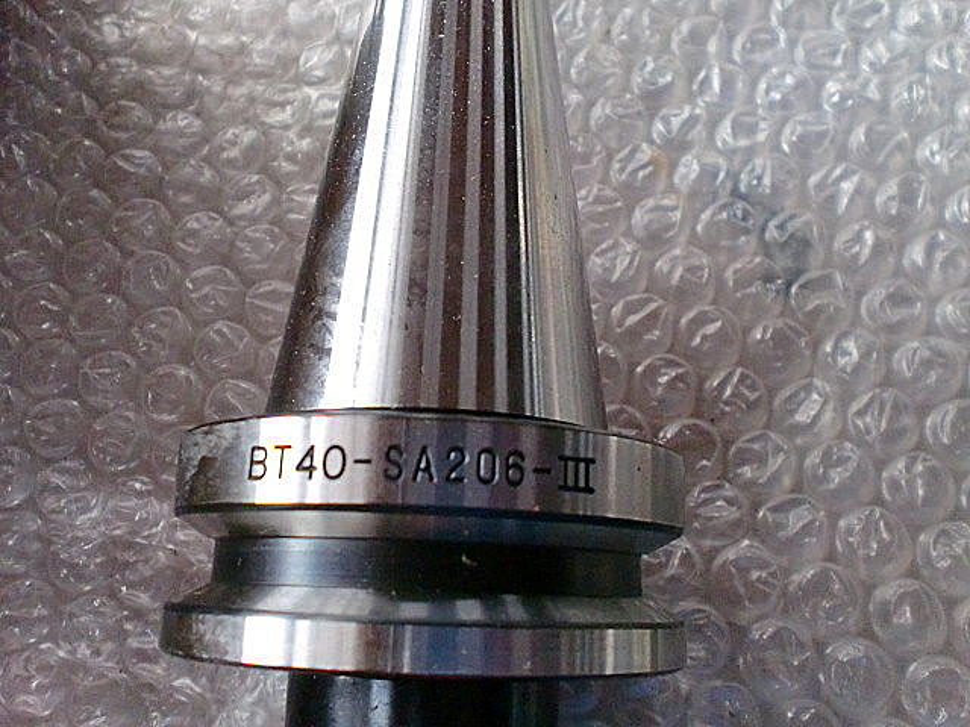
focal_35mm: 35
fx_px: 981
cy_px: 364
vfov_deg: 40.7
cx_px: 485
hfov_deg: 52.6
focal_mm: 6.3
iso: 640
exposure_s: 1/60
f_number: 3.1
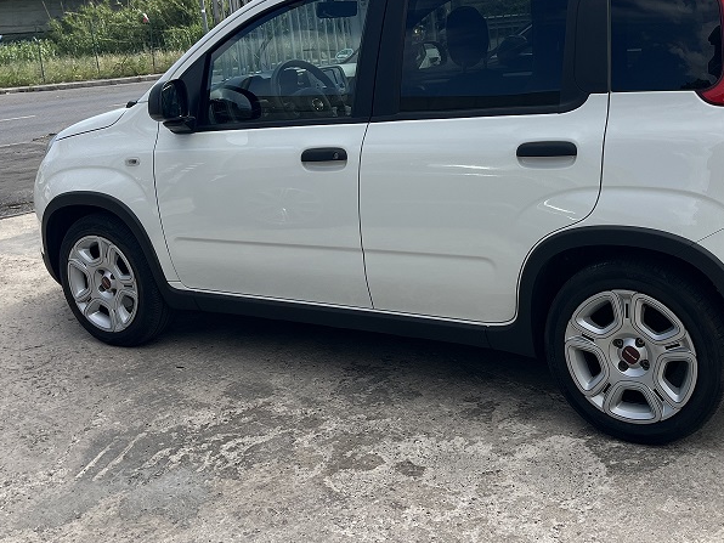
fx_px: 920
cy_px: 190
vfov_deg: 32.6
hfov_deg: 42.2
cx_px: 498
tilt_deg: -10.8
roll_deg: +4.1
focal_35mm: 44
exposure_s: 1/2899
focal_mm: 5.1
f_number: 1.6
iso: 50
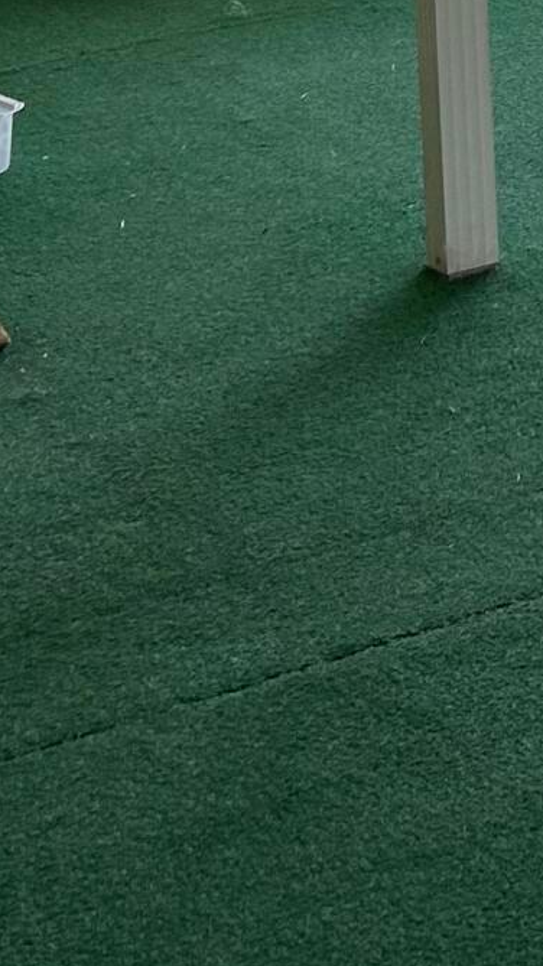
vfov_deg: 15.2
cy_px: -625
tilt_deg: -4.6
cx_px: 1137
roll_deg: +2.5
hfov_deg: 8.9
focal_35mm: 127
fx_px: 3253
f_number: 1.5
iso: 40
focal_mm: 5.7
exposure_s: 1/274
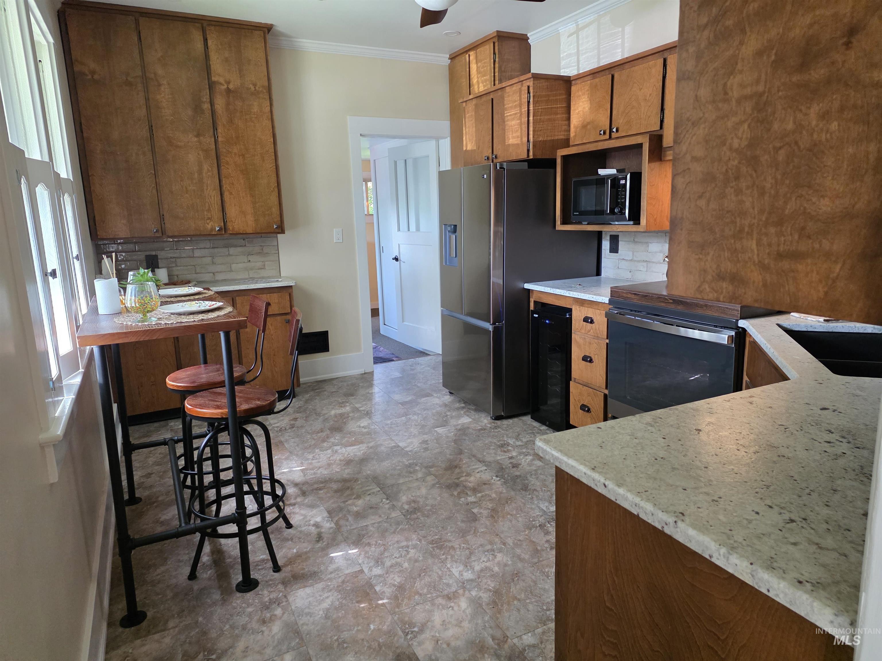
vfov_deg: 58.9
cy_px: 330
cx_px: 441
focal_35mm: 23
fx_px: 586
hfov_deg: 73.9
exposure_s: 1/120
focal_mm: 6.3
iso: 400
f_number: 1.7
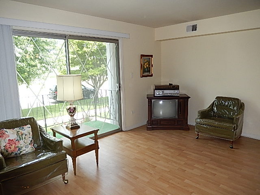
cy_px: 98
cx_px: 130
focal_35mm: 25
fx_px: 188
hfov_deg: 69.4
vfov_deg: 54.9
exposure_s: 1/100
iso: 180
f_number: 3.4
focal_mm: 4.5
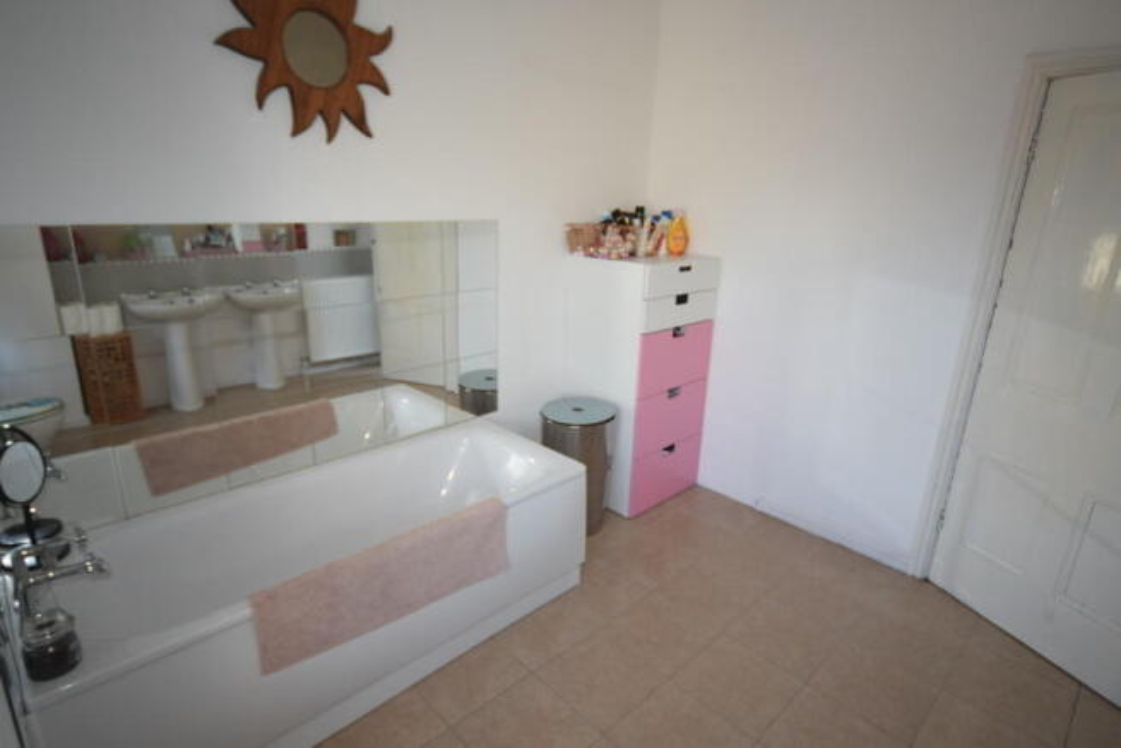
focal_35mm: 18
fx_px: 561
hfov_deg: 90.0
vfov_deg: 67.4
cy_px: 374
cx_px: 560
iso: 800
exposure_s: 1/100
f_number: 5
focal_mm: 12
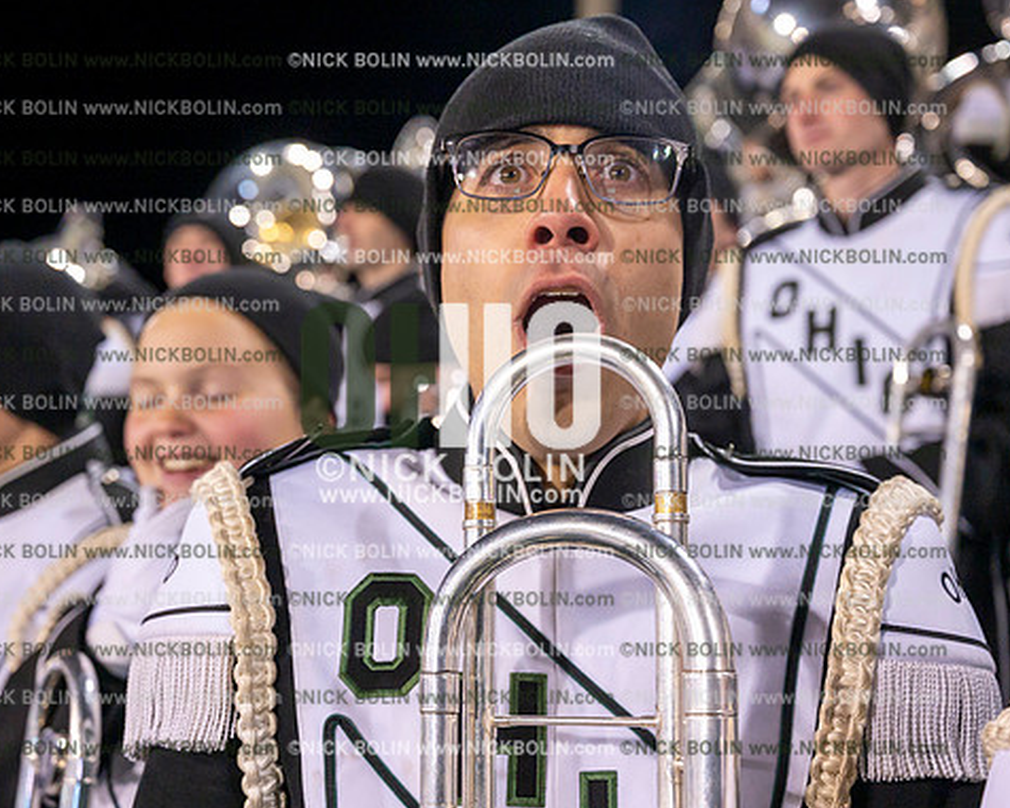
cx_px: 450
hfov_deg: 33.5
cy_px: 403
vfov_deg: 27.1
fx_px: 1674
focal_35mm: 56
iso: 5000
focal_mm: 49
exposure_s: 1/640
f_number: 4.5
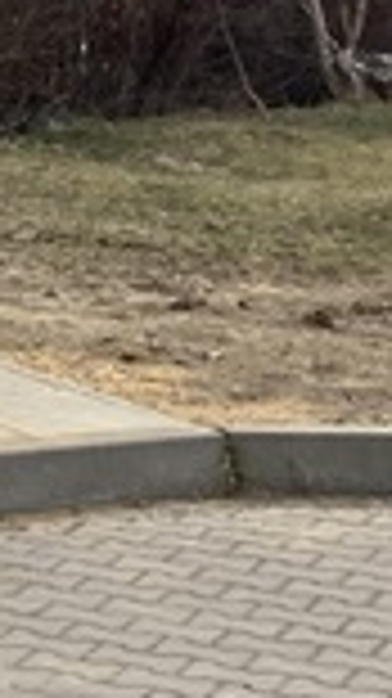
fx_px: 2554
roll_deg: -1.3
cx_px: -897
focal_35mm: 138
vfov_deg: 15.2
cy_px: -34
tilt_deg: -1.1
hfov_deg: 7.4
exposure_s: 1/2315
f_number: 1.8
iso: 20
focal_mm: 3.99
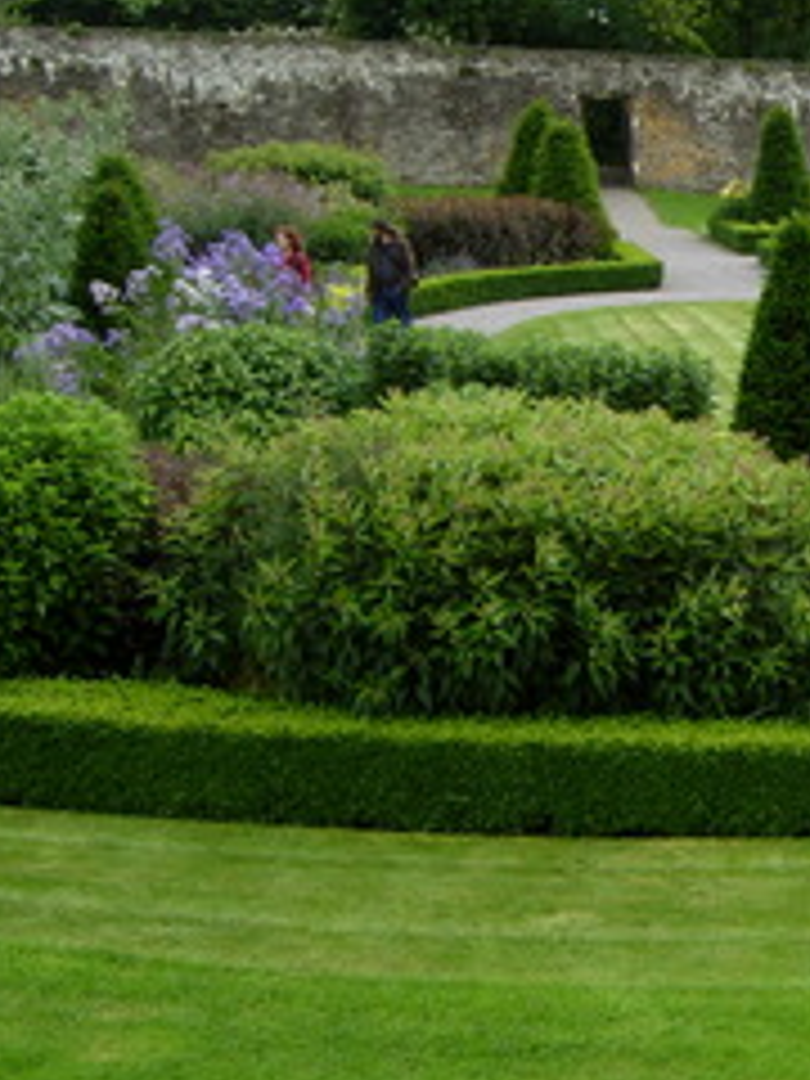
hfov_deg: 17.0
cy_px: 281
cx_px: 1094
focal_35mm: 81
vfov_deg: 23.9
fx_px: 2527
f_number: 3.8
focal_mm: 7.5
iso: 50
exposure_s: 1/192
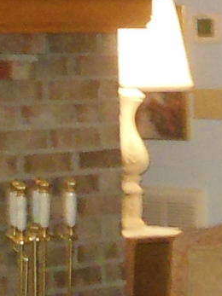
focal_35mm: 216
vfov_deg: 9.2
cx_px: 181
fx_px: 1848
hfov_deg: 6.9
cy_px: 184
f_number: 3.2
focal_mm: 4.5
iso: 500
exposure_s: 1/25
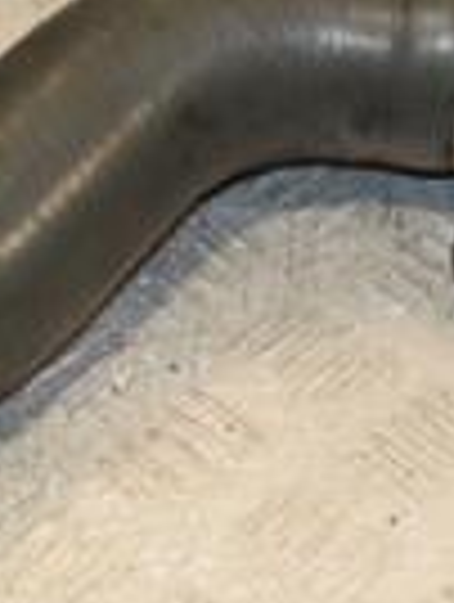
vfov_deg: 12.2
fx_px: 2809
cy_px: 104
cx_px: 553
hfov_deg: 9.1
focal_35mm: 161
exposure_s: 1/200
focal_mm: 25
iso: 800
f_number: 9
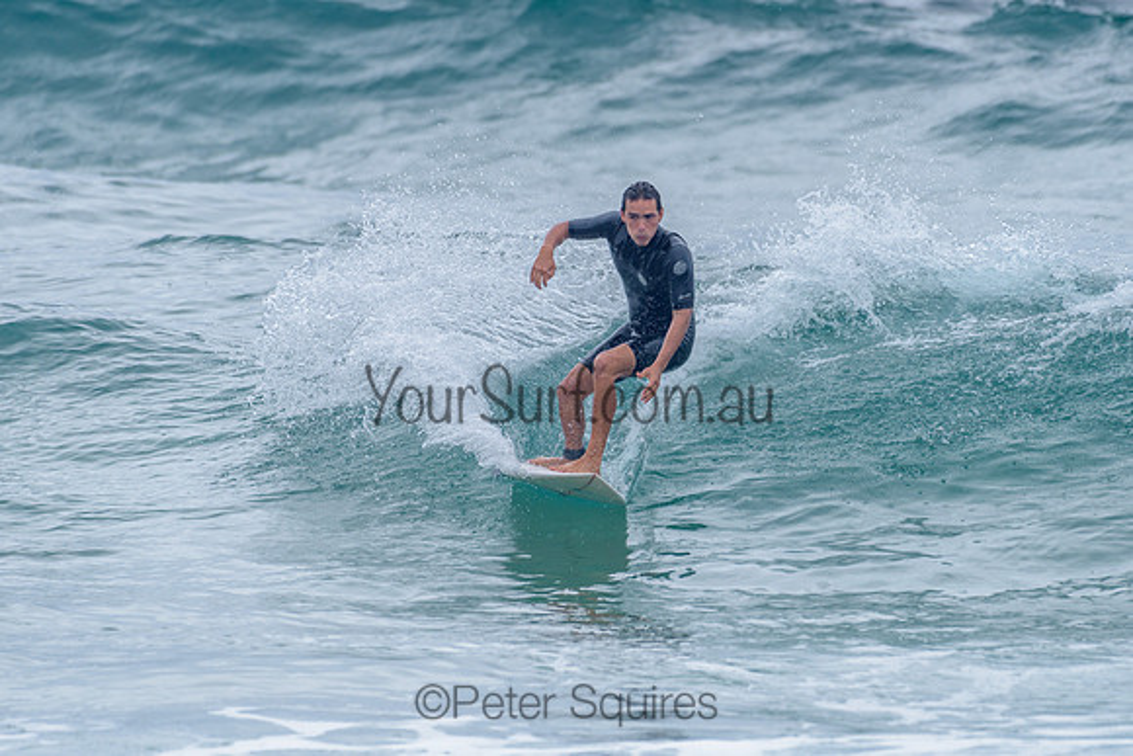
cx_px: 625
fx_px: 19290
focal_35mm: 613
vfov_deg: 2.2
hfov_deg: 3.4
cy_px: 334
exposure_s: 1/2000
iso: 160
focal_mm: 500
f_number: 5.6
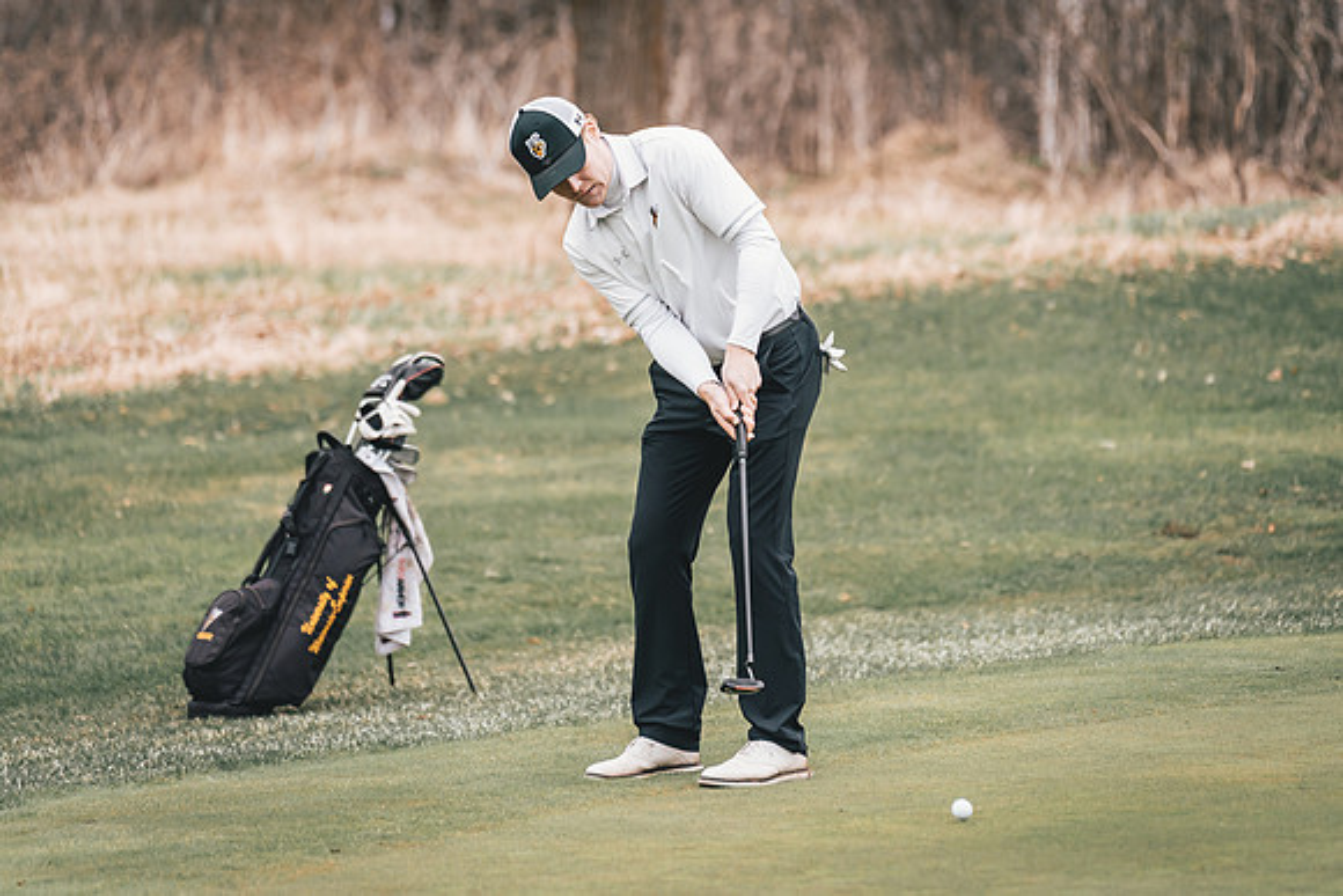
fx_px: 7260
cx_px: 736
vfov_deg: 7.1
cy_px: 444
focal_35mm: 195
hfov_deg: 10.6
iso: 640
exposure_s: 1/4000
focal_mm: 150
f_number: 2.8
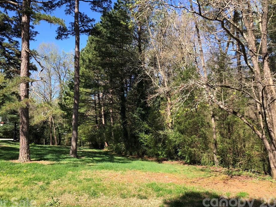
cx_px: 138
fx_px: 247
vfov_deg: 45.5
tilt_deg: +7.6
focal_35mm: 31
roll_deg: +2.0
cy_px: 103
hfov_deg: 58.3
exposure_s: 1/623
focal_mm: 4
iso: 20
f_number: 1.8
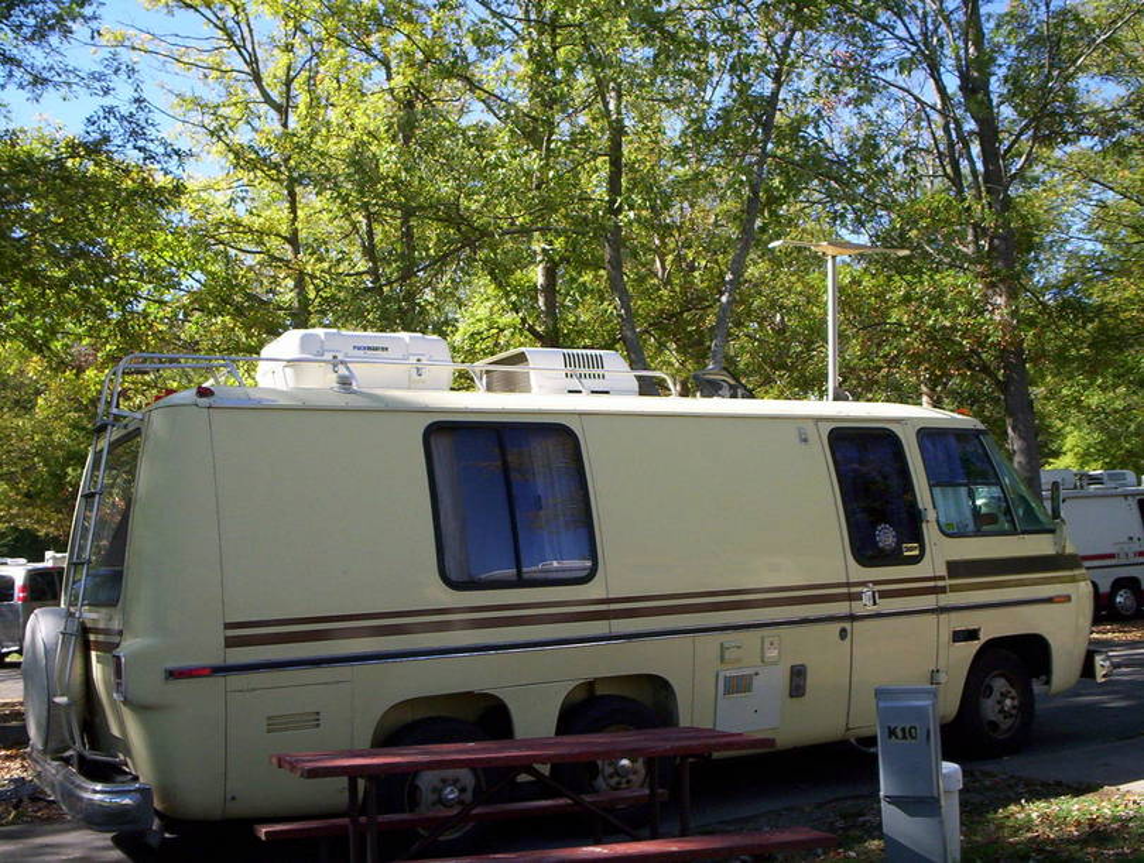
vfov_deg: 37.8
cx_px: 572
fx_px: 1258
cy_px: 432
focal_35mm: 38
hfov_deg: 48.9
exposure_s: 1/271
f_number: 4.5
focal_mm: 4.99
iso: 100
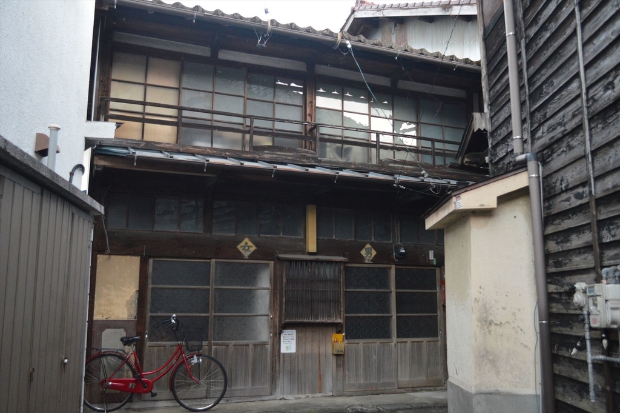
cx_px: 310
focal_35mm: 33
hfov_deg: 57.3
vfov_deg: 39.9
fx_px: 568
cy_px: 206
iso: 1800
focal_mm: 22
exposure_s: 1/30
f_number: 3.8
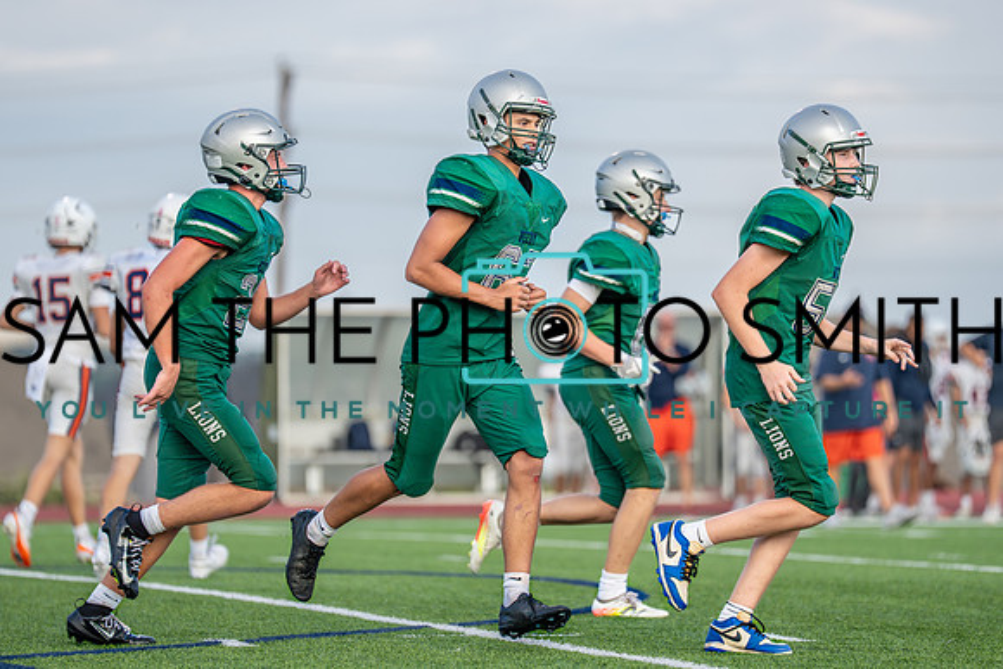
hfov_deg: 9.0
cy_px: 315
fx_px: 6351
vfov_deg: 6.0
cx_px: 479
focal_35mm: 228
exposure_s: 1/1600
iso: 500
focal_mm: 191
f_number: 2.8
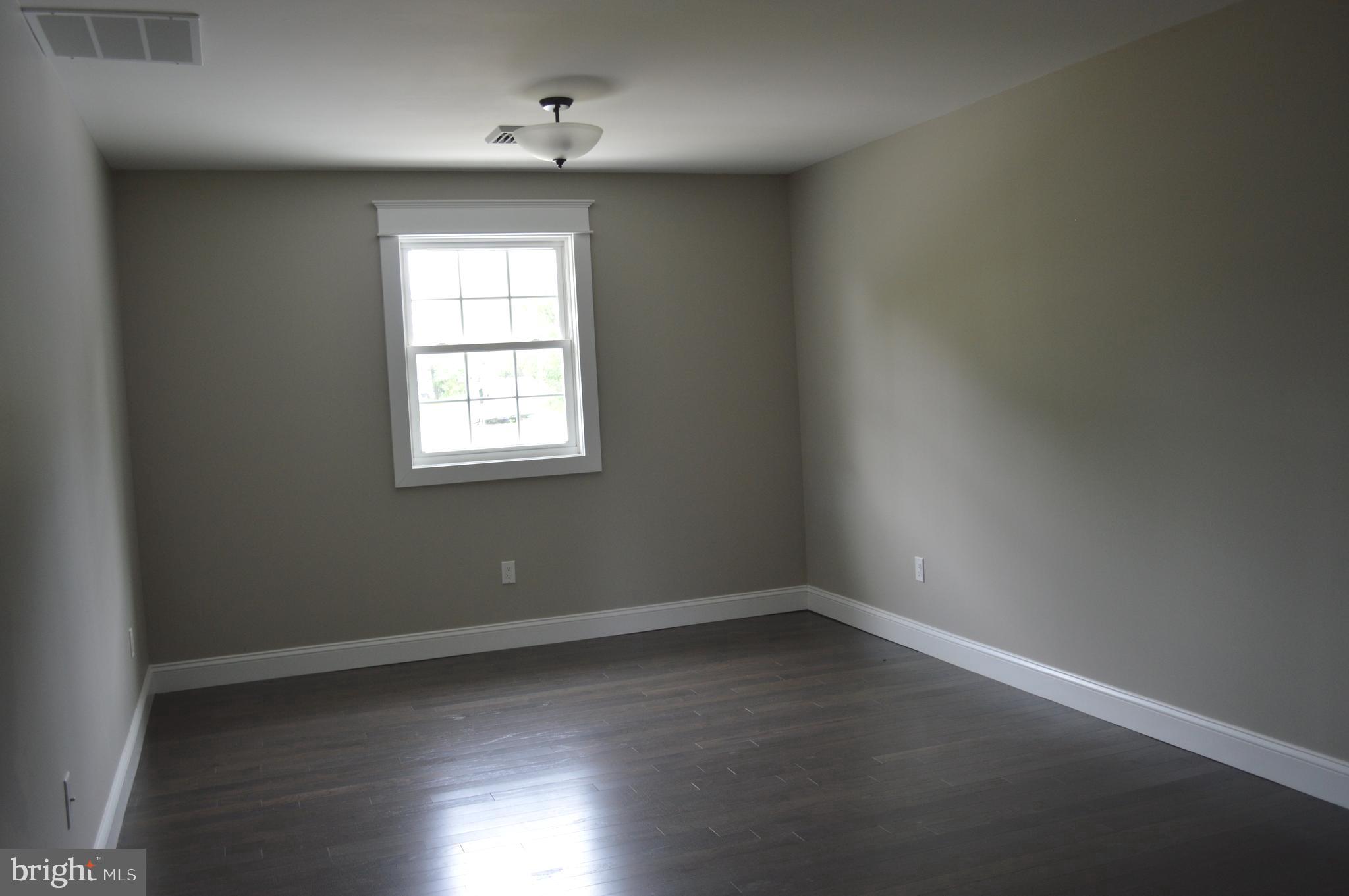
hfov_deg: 62.0
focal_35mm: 30
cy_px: 448
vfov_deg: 43.5
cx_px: 674
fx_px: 1123
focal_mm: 20
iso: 400
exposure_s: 1/50
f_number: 3.8
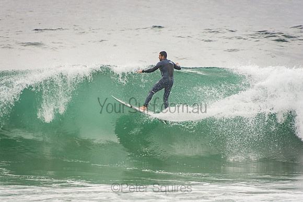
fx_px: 5051
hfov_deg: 3.4
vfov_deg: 2.3
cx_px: 152
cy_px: 101
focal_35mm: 600
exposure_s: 1/1250
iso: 320
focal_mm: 400
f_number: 5.6
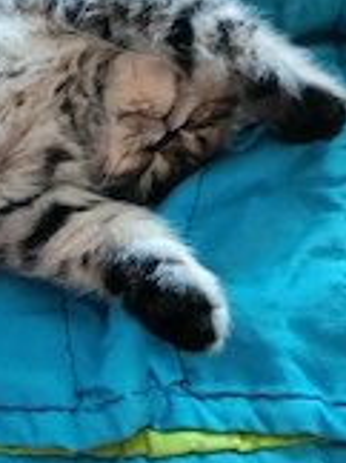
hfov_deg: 22.2
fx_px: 828
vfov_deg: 31.0
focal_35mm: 62
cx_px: -43
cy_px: 313
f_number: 1.79
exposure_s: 1/17
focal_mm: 4.7
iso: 2672
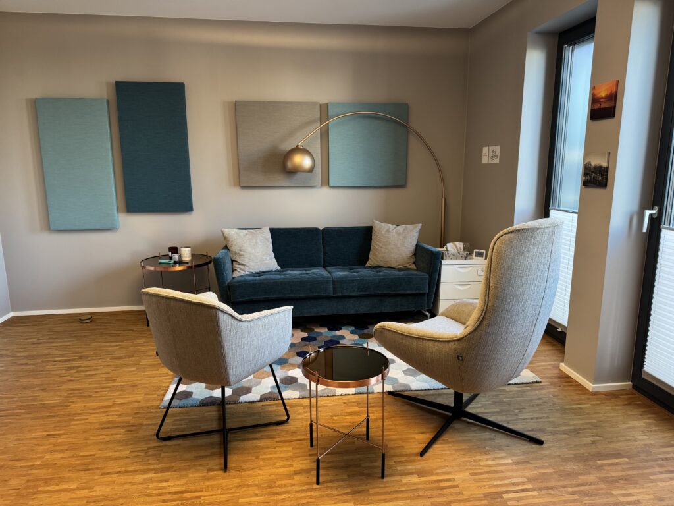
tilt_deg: -10.5
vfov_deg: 56.8
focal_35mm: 24
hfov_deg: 71.6
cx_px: 337
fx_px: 467
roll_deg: +0.3
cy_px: 253
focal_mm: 6.76
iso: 160
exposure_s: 1/50
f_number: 1.78
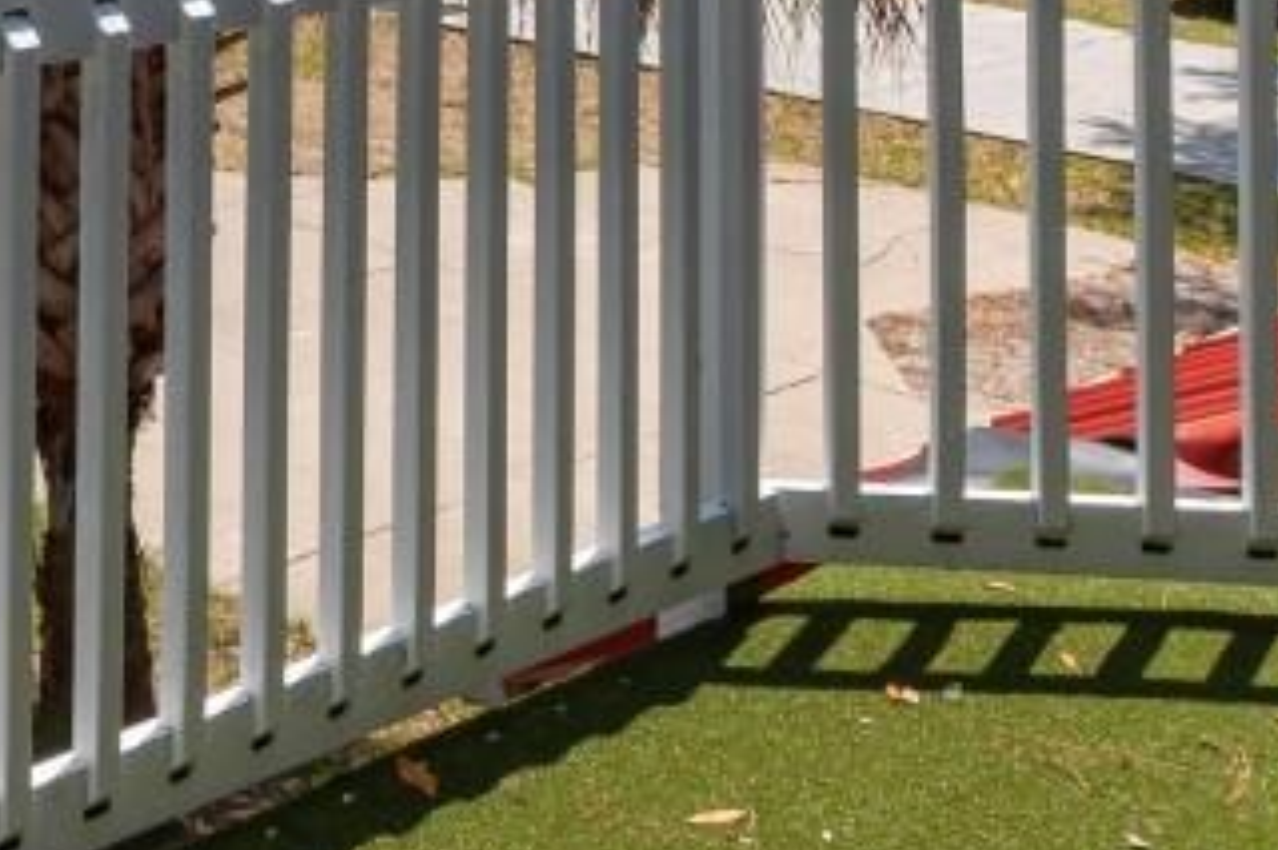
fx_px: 2696
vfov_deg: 15.6
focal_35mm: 76
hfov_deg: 24.1
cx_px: -288
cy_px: -642
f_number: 9
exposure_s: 1/250
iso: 100
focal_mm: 10
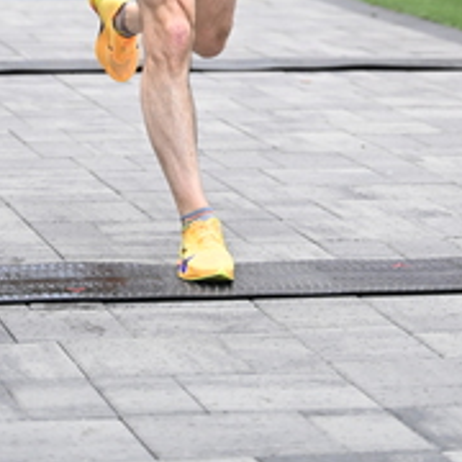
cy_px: -218
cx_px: 243
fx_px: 2748
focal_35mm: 182
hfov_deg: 9.6
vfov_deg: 9.4
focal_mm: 70
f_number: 2.8
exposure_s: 1/1600
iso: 1600
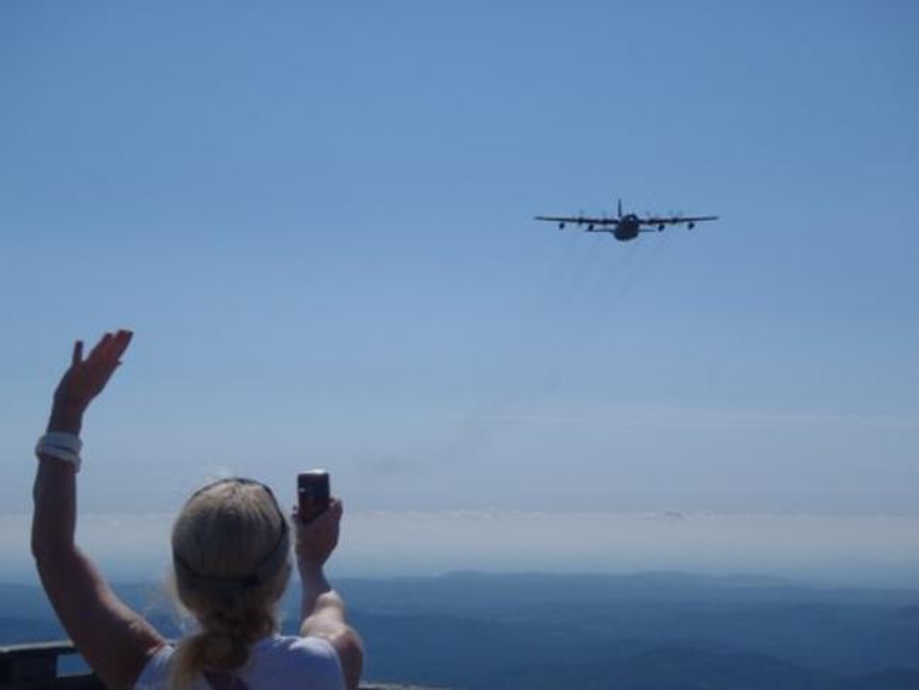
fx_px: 1939
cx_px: 460
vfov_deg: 20.2
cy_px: 345
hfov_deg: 26.7
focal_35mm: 73
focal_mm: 13.09
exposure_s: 1/160
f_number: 16
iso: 80
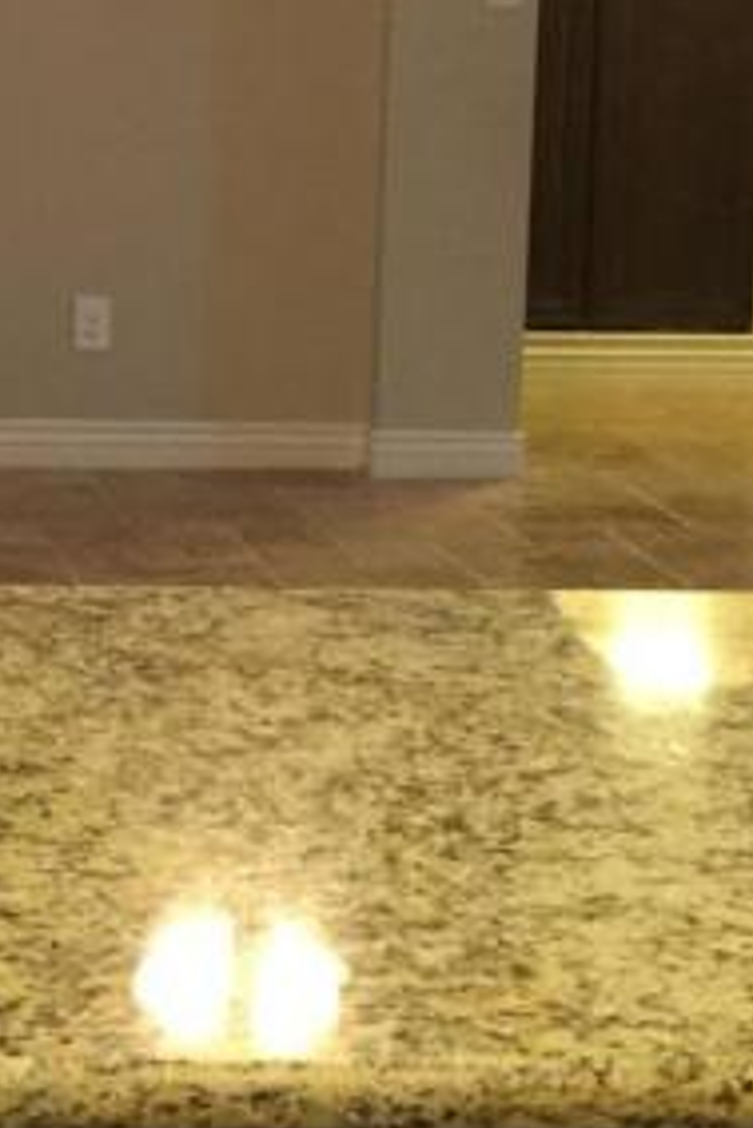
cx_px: -267
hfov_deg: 12.2
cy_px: 159
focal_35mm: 109
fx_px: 3415
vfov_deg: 18.5
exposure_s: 1/15
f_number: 2.2
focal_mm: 4.15
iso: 125
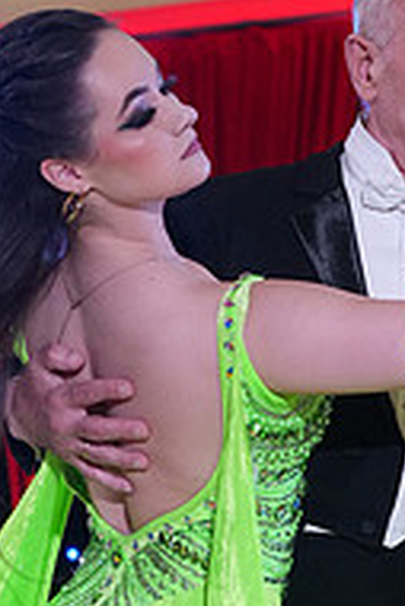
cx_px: 324
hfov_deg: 6.4
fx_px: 3604
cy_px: 750
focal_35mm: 214
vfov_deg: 9.5
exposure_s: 1/250
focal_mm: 70
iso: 2500
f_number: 5
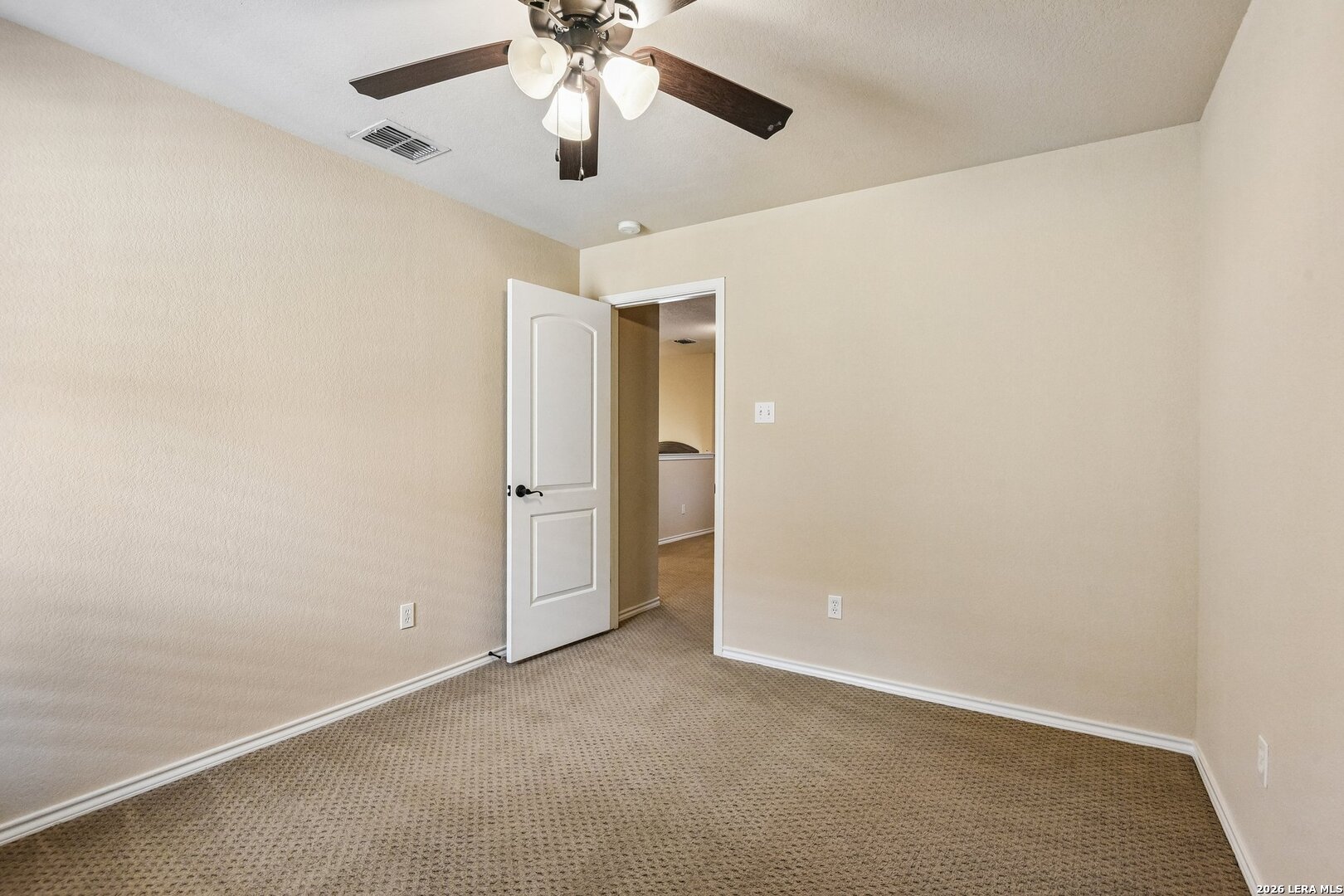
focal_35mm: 16
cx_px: 672
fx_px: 597
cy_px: 448
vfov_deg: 73.7
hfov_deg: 96.7
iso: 2800
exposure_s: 1/15
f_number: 8
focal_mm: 16
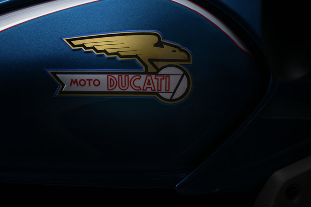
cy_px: 100
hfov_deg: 34.5
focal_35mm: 58
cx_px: 144
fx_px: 501
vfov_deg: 23.4
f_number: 16
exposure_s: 1/125
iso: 100
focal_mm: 46
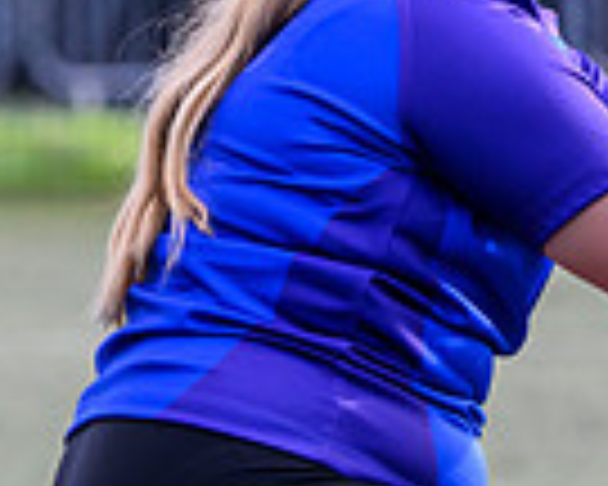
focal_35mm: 859
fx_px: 15457
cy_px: 309
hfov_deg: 2.2
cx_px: 1292
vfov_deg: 1.8
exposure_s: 1/1600
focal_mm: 175
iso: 1600
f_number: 4.5
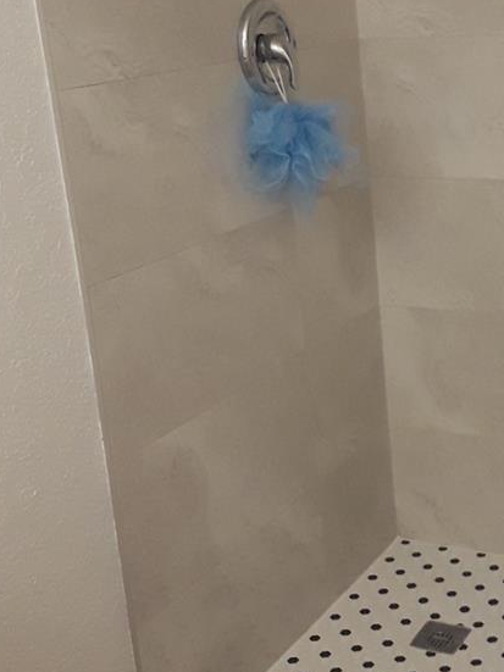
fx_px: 1185
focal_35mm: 61
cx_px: 438
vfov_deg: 31.6
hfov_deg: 23.5
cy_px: 271
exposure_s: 1/30
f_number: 1.9
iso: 100
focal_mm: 2.9
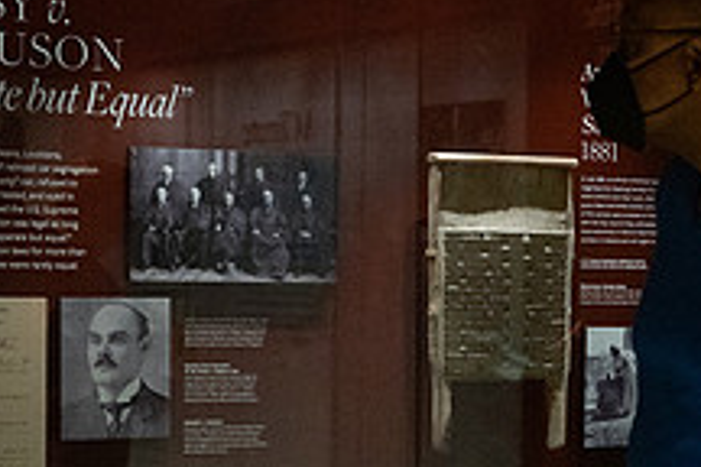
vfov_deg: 10.2
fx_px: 2609
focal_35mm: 134
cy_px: 366
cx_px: 860
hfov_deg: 14.8
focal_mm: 50
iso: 10000
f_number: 5.6
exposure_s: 1/100
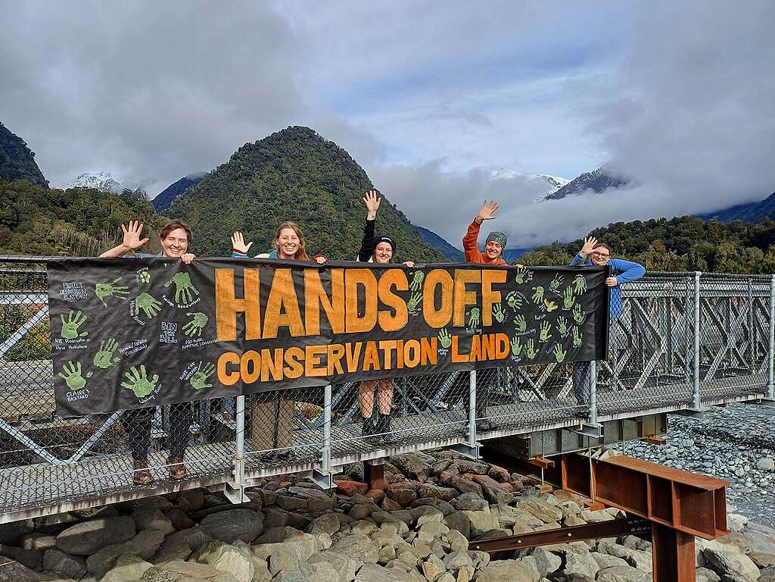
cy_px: 291
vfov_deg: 54.9
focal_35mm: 25
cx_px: 388
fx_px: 560
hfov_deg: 69.4
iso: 50
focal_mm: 4.65
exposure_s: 1/1024
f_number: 1.8
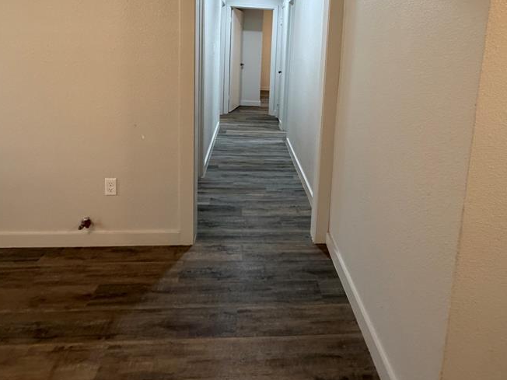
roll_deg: -1.9
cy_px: 85
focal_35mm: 22
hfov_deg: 76.2
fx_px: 322
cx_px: 277
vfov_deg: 57.3
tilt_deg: -6.4
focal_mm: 2.22
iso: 250
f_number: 2.2
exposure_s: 1/60
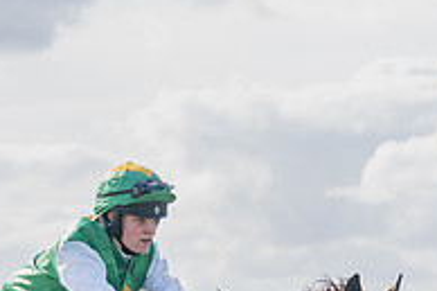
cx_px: 165
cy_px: 426
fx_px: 4063
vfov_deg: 4.1
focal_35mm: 335
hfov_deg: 6.2
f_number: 4
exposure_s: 1/2000
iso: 400
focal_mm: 76
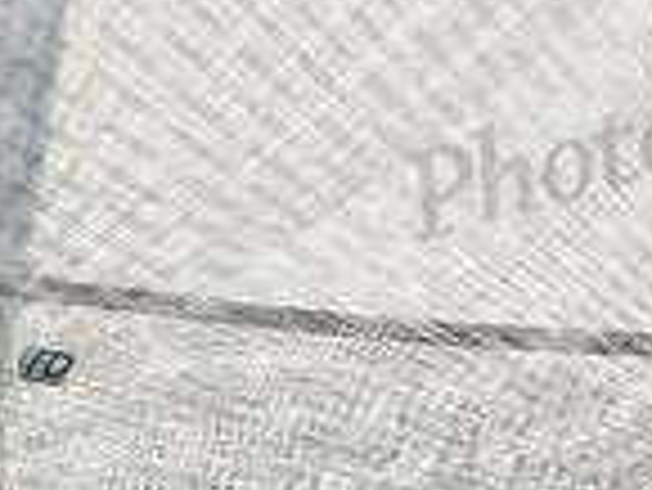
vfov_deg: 3.5
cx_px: 180
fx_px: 7974
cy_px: 834
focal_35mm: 423
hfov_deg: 4.7
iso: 320
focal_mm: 110
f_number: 4
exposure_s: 1/1000
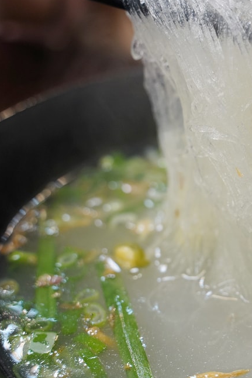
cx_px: 246
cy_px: 181
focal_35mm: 52
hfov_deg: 24.9
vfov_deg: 38.2
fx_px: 546
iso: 1000
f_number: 4
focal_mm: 28
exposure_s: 1/60
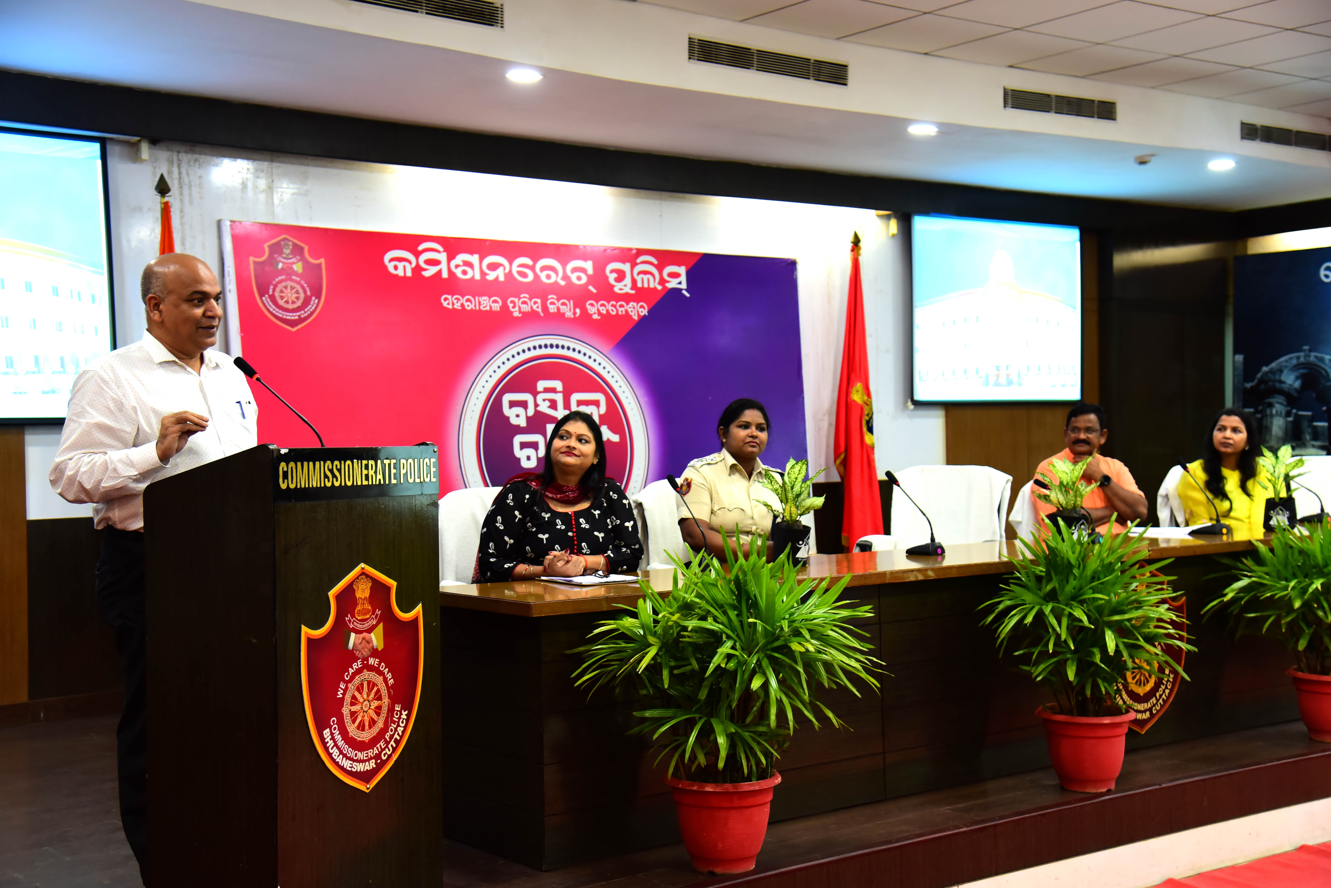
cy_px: 444
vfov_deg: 30.5
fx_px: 1627
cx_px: 666
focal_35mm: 44
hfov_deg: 44.5
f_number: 5
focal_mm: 44
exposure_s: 1/100
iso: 1600
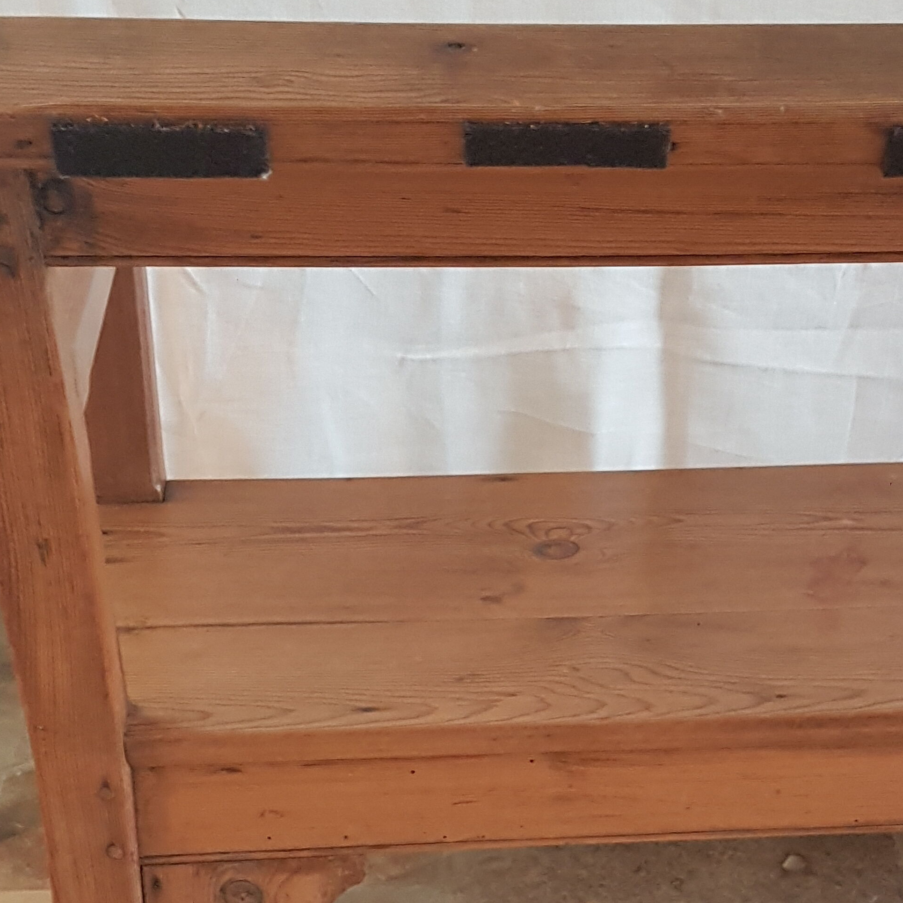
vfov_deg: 34.5
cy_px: 690
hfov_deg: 35.2
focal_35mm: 48
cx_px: 545
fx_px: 1417
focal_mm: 4.2
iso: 250
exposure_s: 1/20
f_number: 1.7
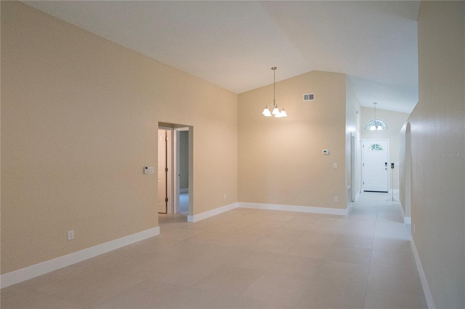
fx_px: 194
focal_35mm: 15
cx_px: 232
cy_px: 154
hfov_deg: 100.4
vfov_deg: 77.2
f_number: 5.6
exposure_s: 1/250
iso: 2800
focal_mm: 10
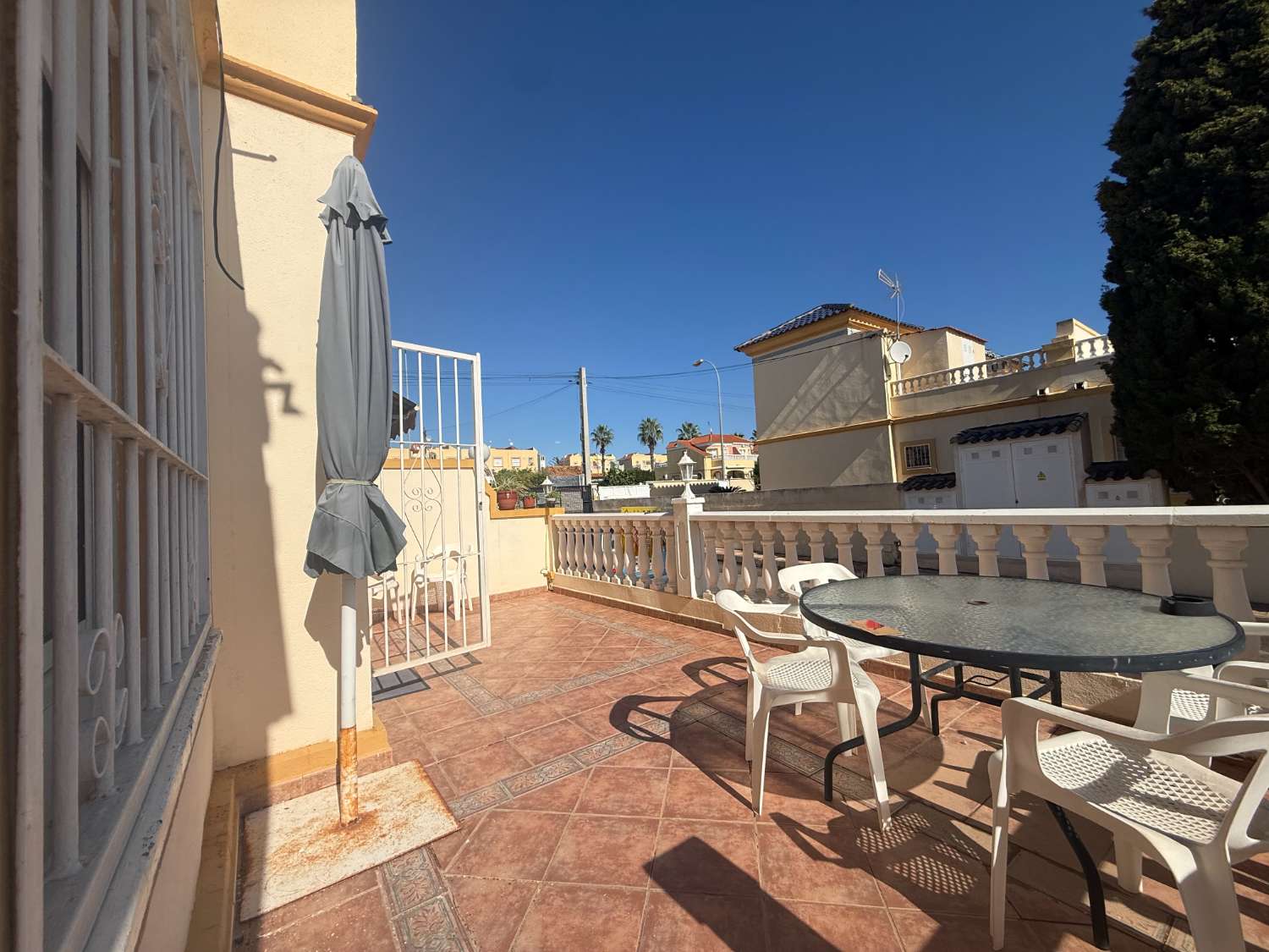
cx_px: 634
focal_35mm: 14
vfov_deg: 85.7
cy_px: 476
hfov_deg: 102.1
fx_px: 513
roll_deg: +3.6
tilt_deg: +0.4
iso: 64
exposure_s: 1/6173
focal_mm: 2.22
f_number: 2.2
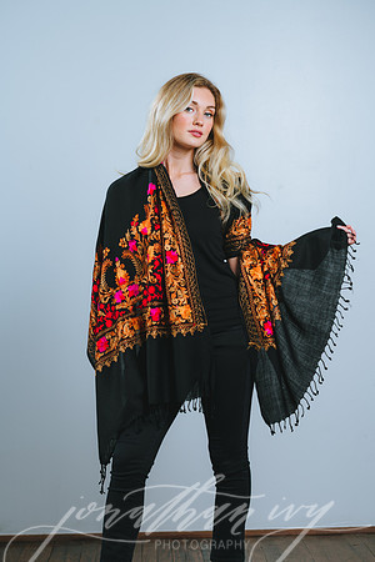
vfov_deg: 23.9
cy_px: 281
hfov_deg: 16.1
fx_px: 1328
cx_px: 188
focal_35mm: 85
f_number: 4
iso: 100
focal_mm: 85
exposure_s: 1/160
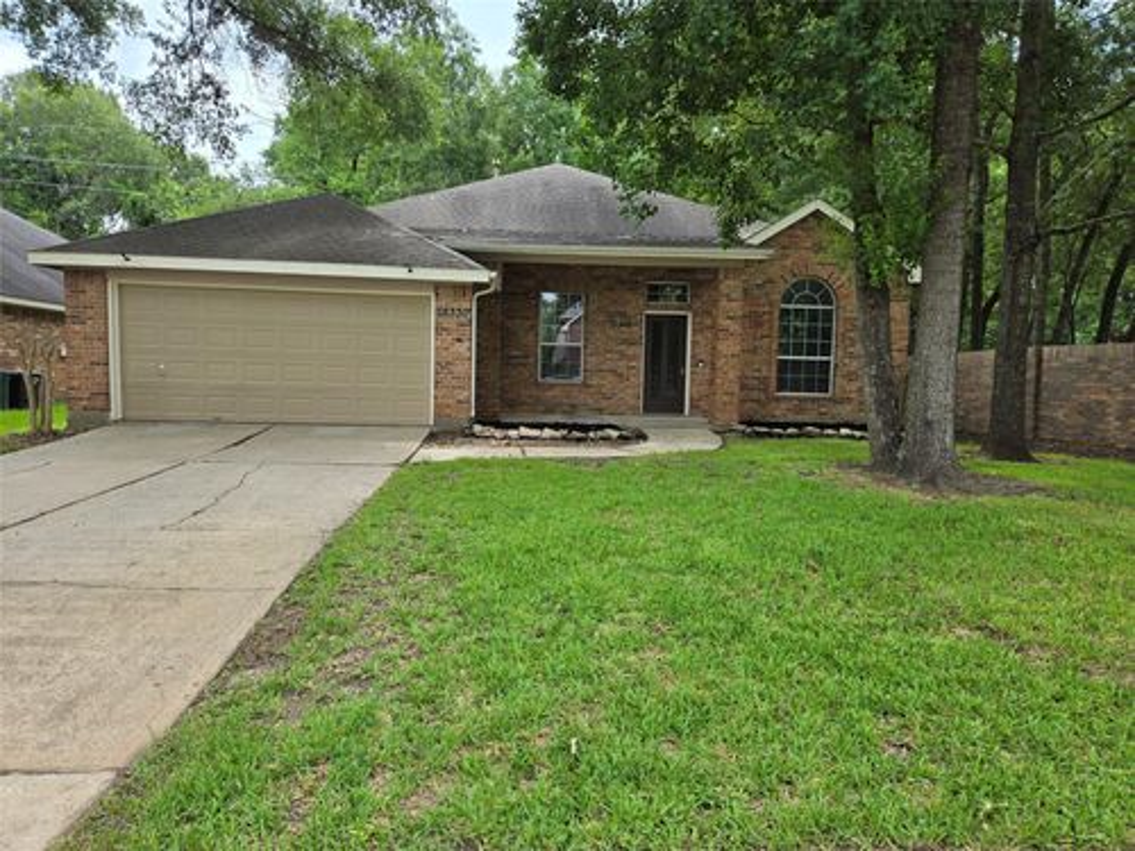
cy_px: 426
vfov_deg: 58.9
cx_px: 568
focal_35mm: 23
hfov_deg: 73.9
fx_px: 754
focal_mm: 5.4
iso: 25
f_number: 1.8
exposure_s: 1/829
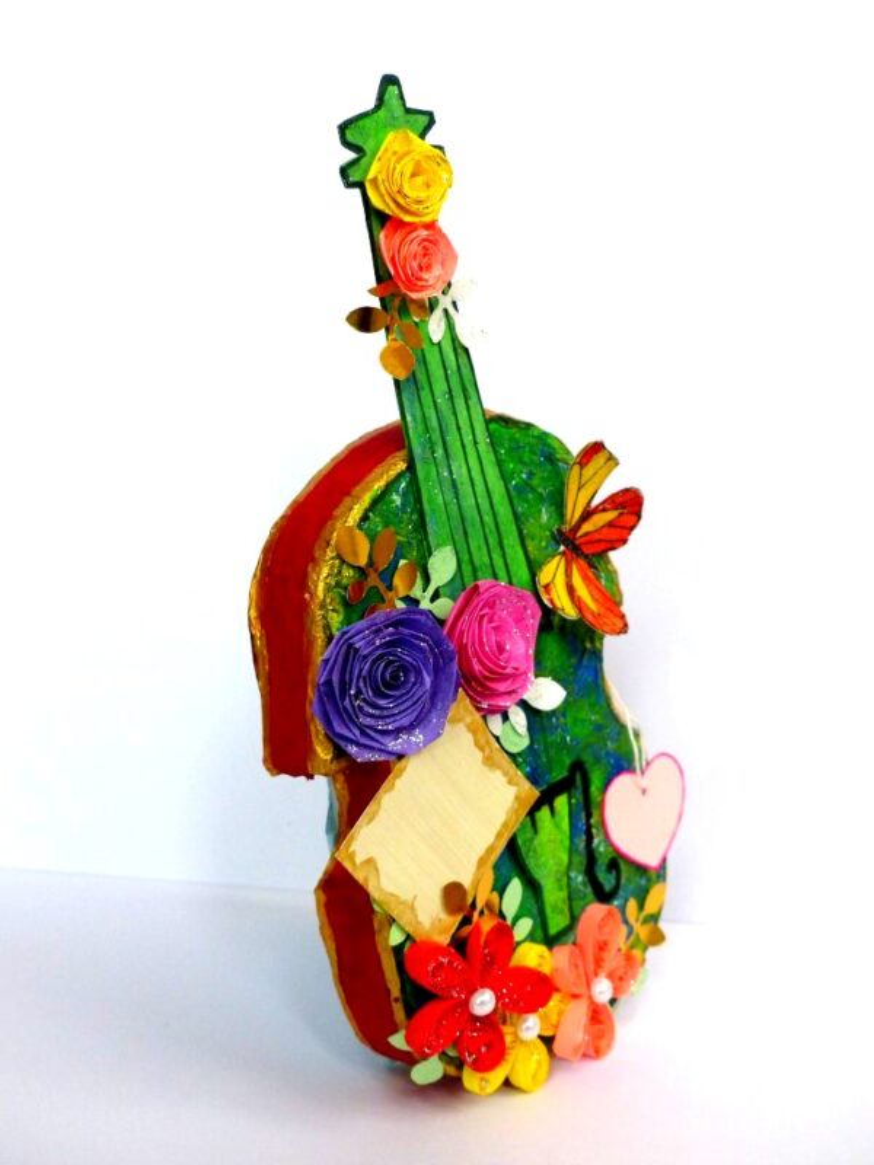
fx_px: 1650
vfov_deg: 38.9
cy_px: 582
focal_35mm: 49
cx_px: 437
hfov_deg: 29.7
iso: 320
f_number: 2.8
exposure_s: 1/60
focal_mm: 8.7
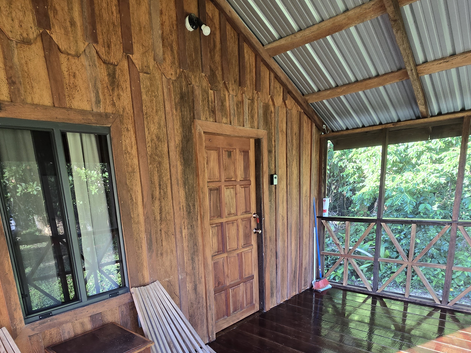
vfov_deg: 59.9
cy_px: 266
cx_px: 212
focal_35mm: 21
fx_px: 286
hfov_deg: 78.8
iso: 125
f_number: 2.2
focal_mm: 2.2
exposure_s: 1/60
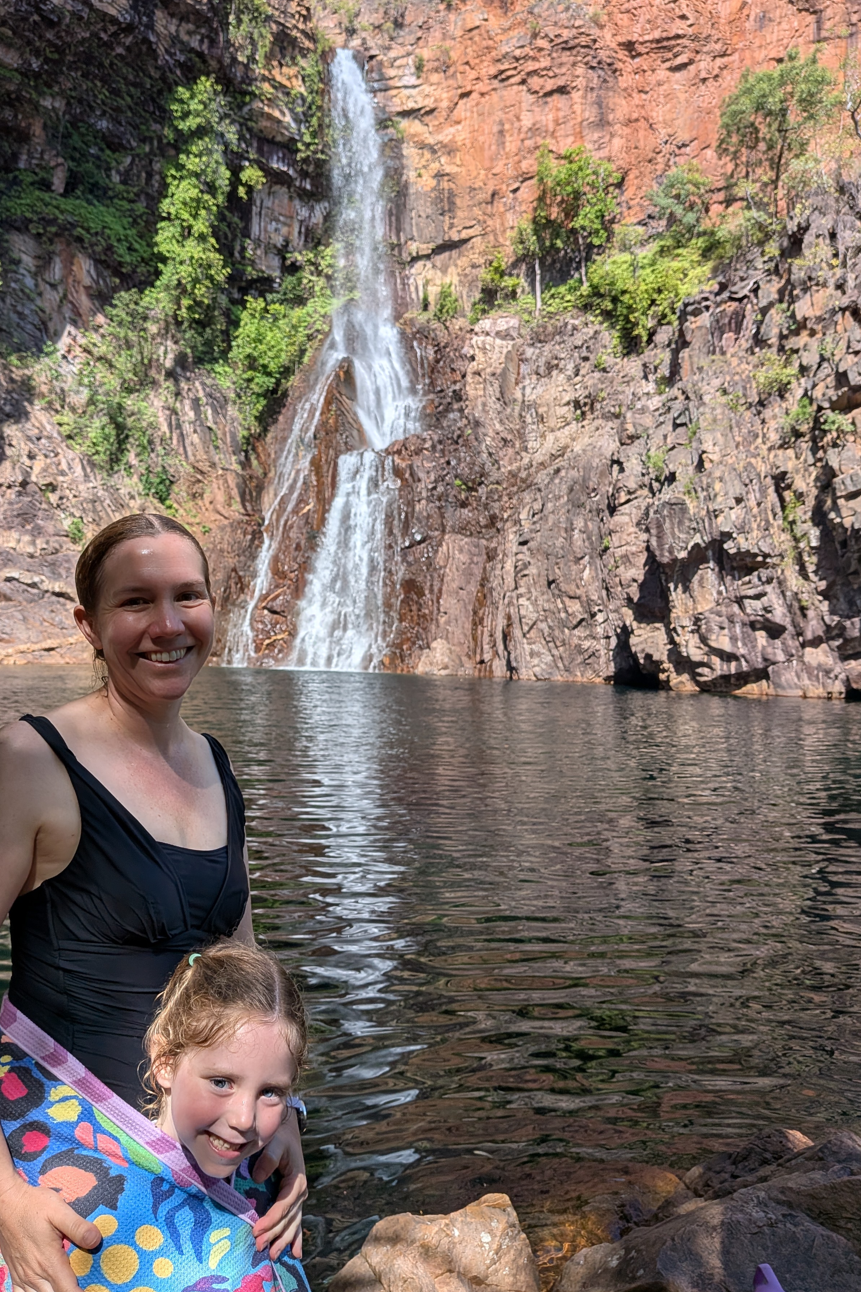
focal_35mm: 28
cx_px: 334
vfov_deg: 65.4
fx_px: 1005
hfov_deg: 46.1
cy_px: 613
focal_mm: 4.53
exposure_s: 1/7407
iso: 27
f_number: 1.7
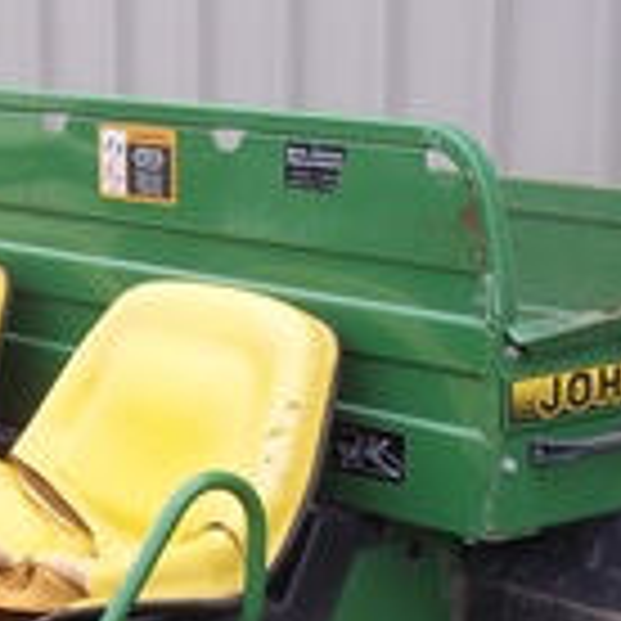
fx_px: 2537
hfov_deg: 13.7
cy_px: 724
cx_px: -54
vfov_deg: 13.6
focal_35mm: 125
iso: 80
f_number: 3.1
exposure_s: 1/100
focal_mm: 6.5
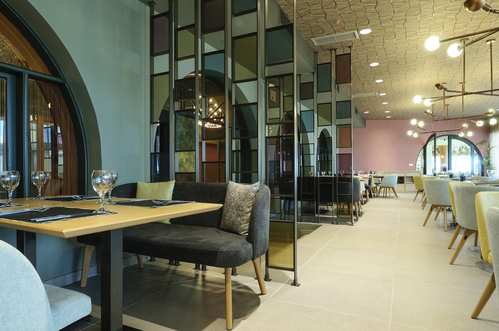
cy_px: 166
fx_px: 291
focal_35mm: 21
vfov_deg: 59.4
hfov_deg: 81.3
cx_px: 250
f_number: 9
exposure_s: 1/1.3
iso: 200
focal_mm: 14
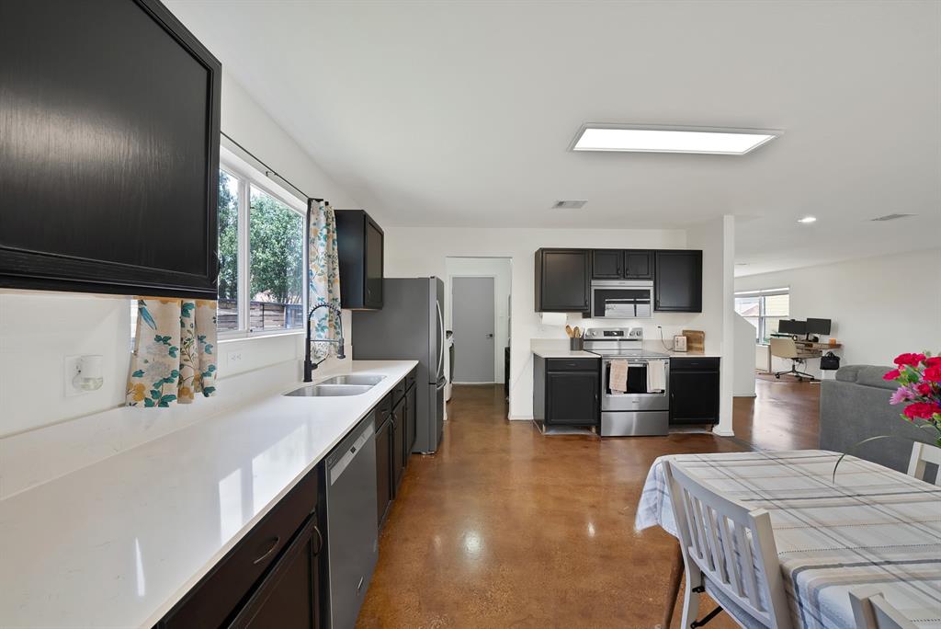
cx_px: 470
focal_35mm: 12
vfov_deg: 90.1
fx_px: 314
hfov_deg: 112.6
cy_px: 314
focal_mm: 12
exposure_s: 1/8
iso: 640
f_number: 9
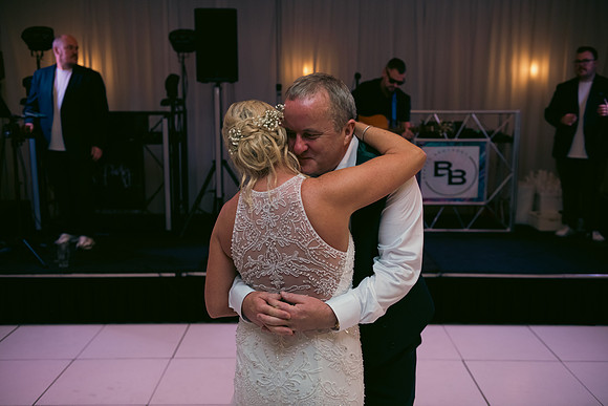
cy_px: 203
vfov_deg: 35.1
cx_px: 304
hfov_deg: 50.7
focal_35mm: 38
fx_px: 642
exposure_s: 1/160
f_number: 3.5
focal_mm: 38
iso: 800
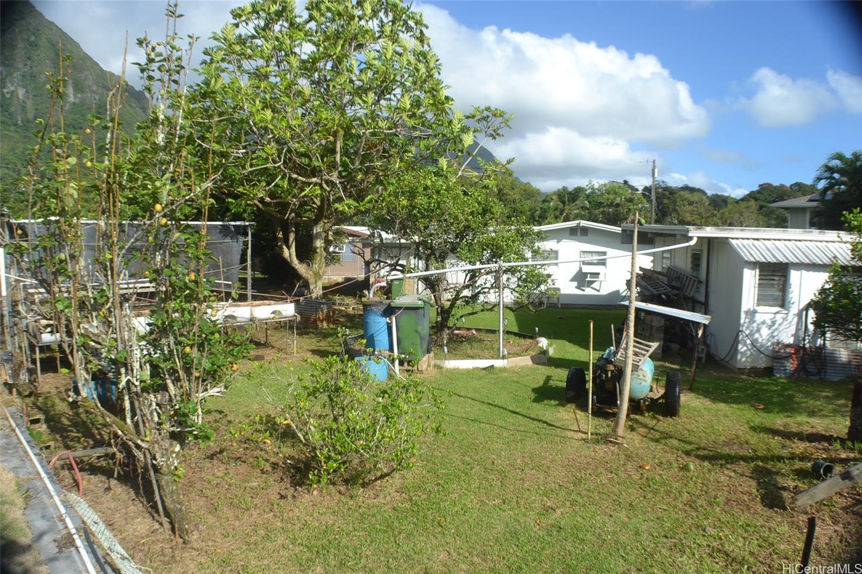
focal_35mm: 30
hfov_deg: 61.9
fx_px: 718
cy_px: 287
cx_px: 431
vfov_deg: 43.6
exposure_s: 1/250
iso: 100
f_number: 8
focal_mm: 20
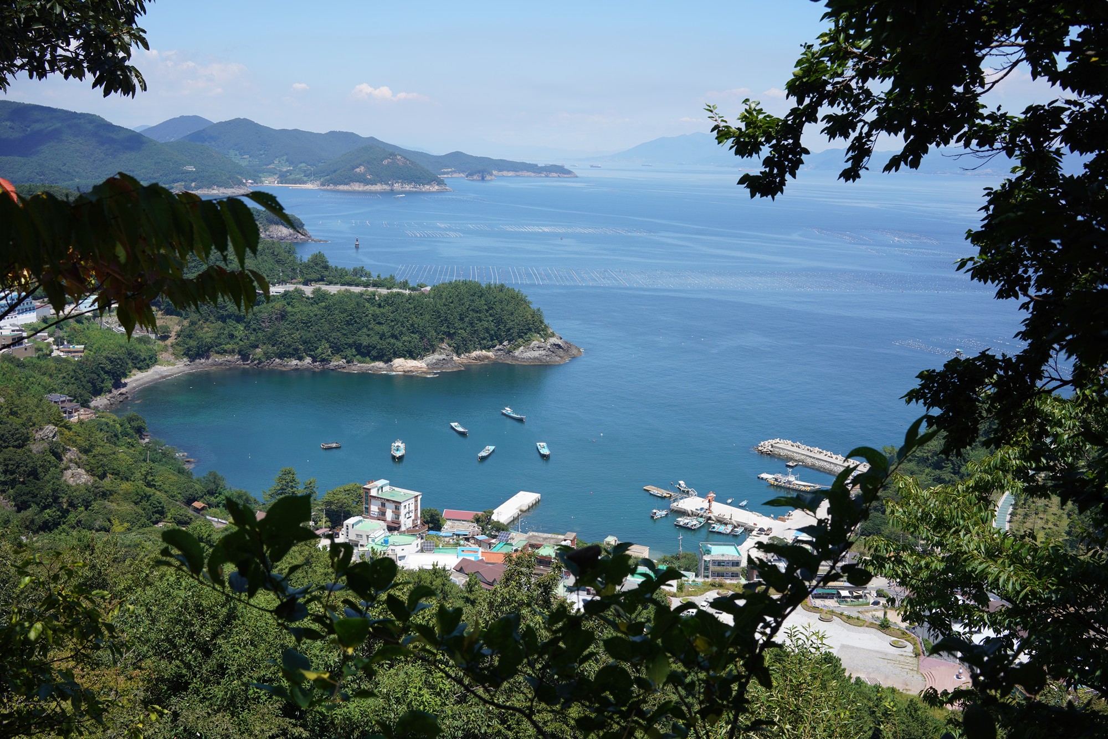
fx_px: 1077
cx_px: 554
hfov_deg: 54.4
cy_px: 370
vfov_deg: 37.9
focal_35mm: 35
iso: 100
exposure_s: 1/100
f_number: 11
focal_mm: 35
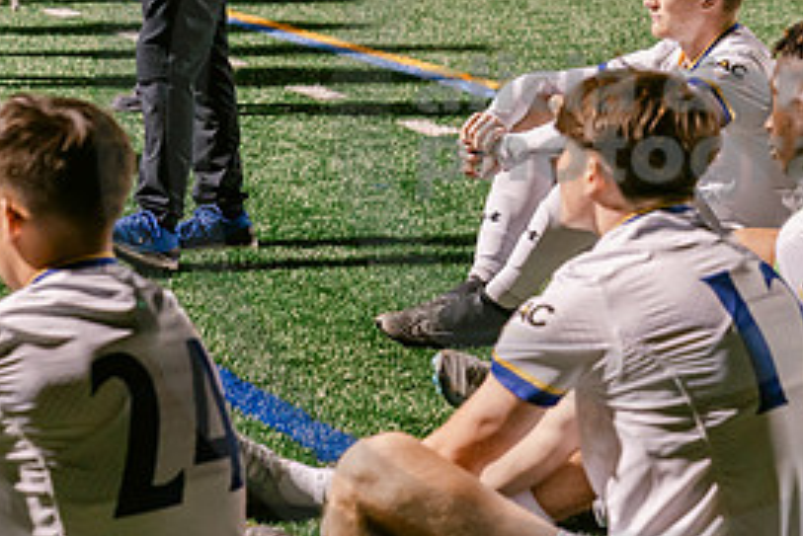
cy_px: 117
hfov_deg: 13.6
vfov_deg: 9.1
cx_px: 622
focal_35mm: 150
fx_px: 3347
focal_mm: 70
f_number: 4.5
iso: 2500
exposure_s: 1/200
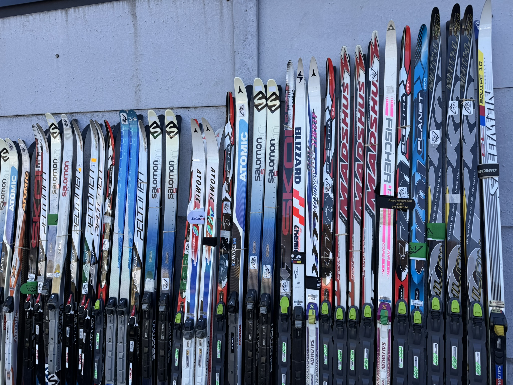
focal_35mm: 24
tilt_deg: -2.8
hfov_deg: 71.6
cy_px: 192
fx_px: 356
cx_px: 256
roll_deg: +0.7
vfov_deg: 56.8
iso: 80
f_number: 1.78
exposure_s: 1/842
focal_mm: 6.76
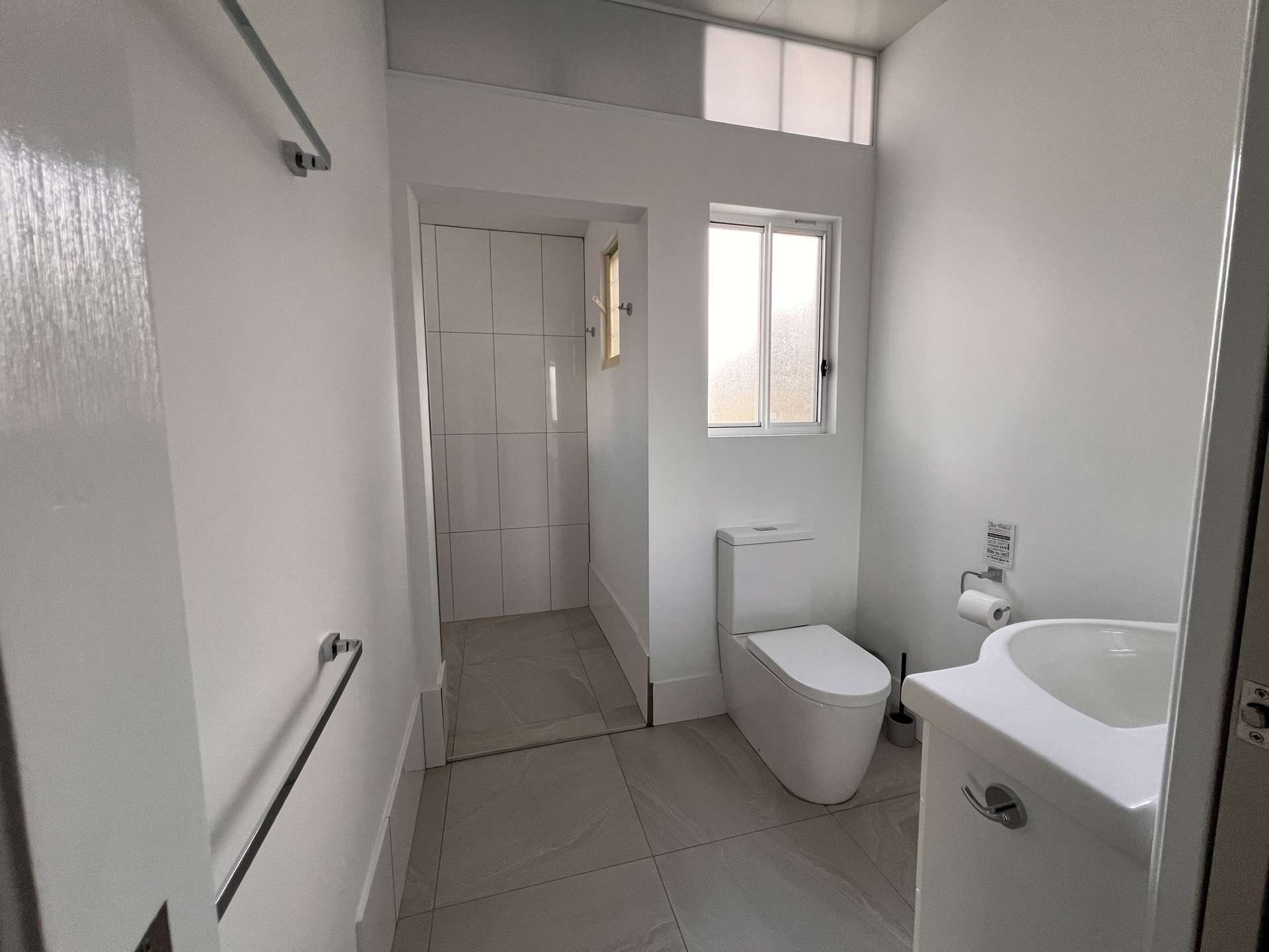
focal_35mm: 13
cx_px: 634
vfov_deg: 89.9
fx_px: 477
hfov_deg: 106.2
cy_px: 476
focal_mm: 1.57
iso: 160
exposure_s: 1/99
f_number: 1.8
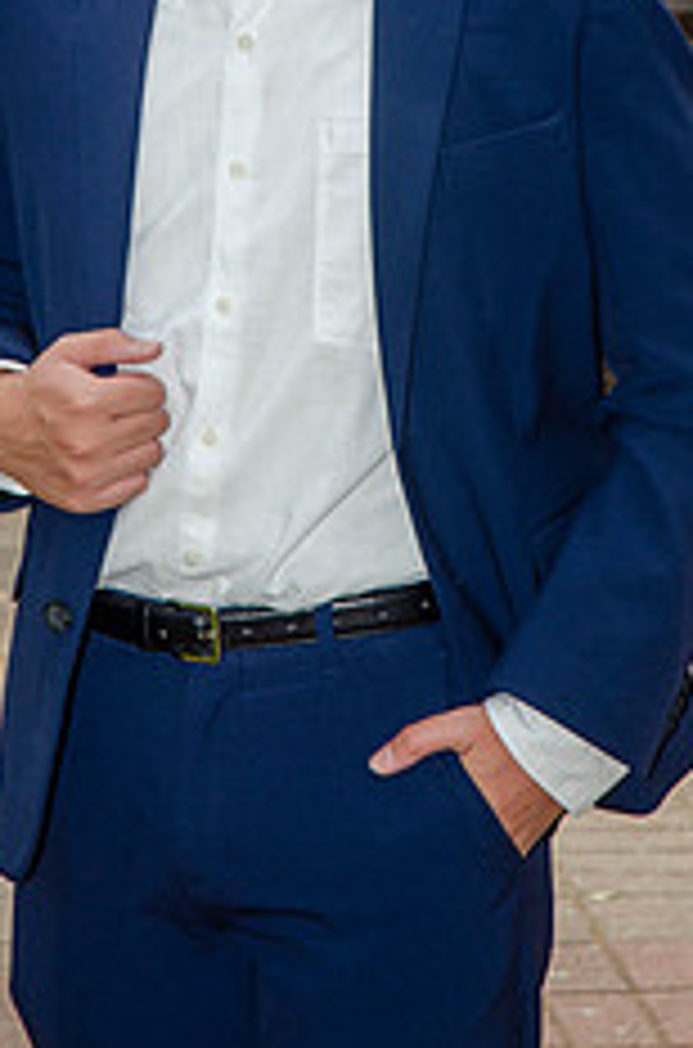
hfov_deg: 7.8
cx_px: 284
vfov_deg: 11.8
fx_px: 5054
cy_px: 85
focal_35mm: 174
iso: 100
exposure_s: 1/250
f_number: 5
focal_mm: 60
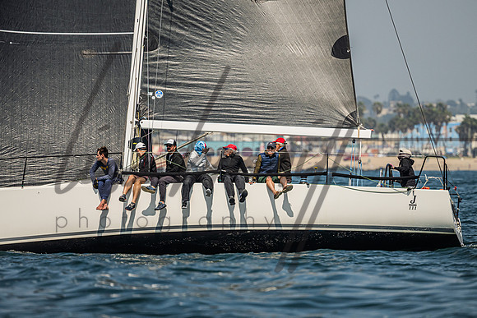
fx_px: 7244
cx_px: 269
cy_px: 149
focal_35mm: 547
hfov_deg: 3.8
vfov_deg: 2.5
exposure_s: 1/4000
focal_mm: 400
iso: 360
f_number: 5.6
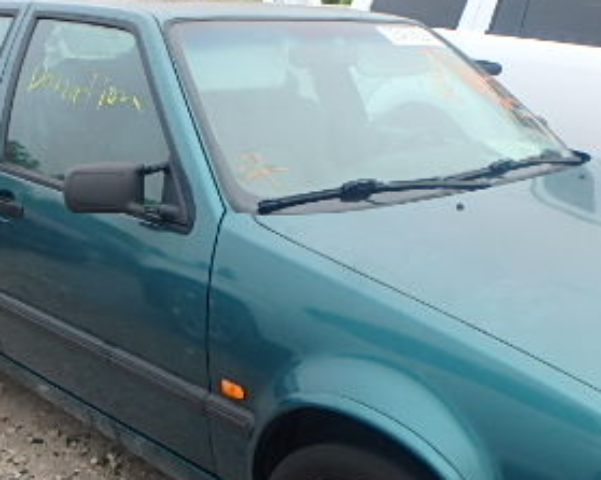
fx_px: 836
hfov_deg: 39.0
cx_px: 409
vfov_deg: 31.8
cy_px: 316
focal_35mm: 47
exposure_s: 1/100
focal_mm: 3.7
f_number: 3.5
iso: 125
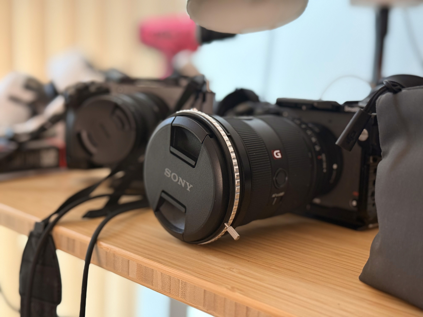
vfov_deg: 30.3
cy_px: 158
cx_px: 212
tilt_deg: -8.5
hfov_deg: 39.7
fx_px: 587
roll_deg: -1.9
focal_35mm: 48
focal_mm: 6.76
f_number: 1.78
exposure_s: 1/43
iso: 250
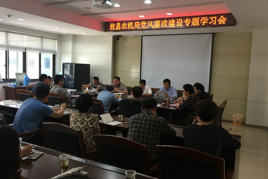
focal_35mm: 32
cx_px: 139
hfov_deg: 58.7
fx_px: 238
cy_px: 90
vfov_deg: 41.1
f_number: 2.2
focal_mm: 4.15
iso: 64
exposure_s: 1/33
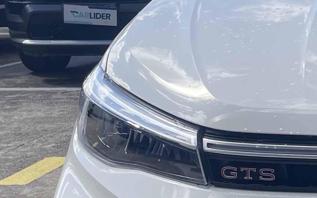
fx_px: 829
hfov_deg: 19.4
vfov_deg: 13.6
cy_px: 135
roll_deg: +0.5
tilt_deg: -12.5
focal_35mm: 96
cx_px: 445
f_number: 1.6
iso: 32
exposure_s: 1/2203
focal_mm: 5.1
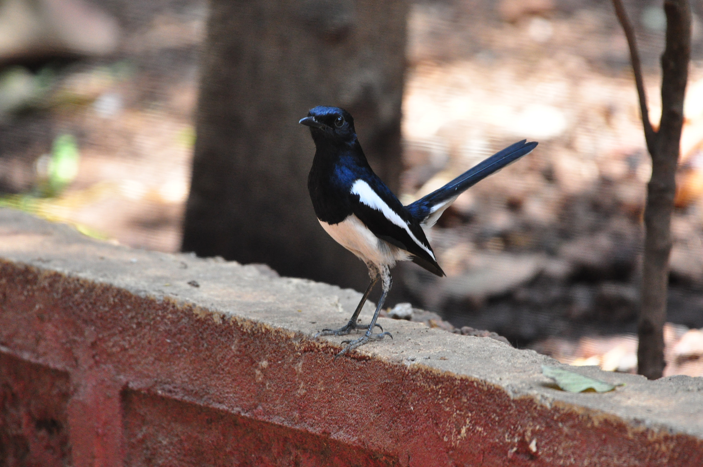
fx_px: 14627
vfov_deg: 1.8
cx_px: 352
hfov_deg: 2.8
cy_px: 234
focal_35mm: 750
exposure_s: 1/400
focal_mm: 500
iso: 1600
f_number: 5.6
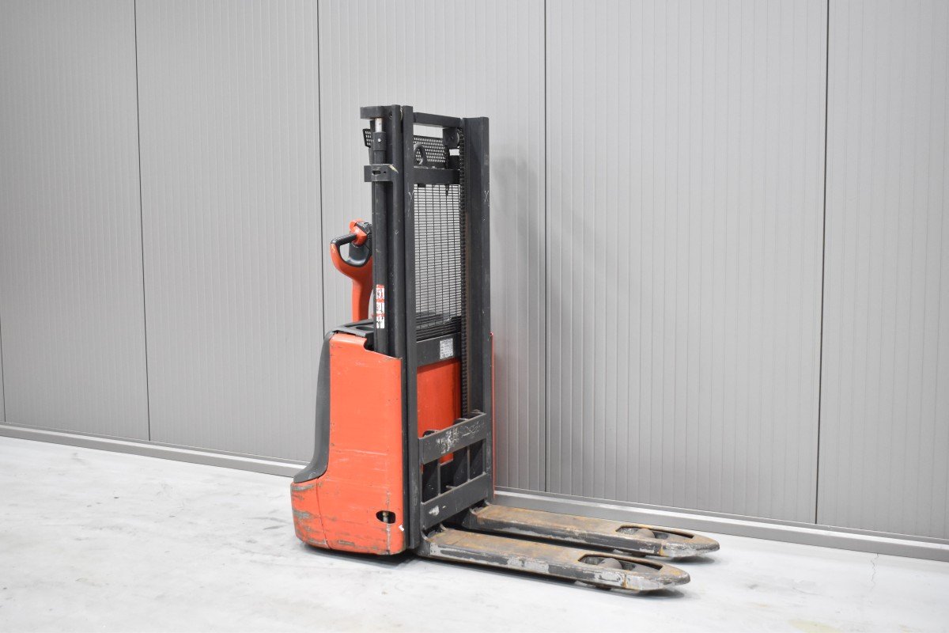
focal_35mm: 40
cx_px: 474
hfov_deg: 47.9
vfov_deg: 33.0
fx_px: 1068
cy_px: 316
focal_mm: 27
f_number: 4.5
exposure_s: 1/30
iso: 1600
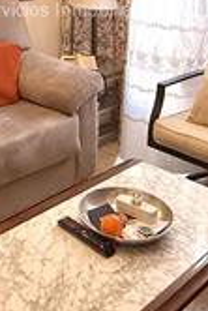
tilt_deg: -5.1
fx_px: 484
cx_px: 28
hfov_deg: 23.7
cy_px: -13
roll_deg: +0.4
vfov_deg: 32.2
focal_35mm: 56
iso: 320
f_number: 2.2
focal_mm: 2.22
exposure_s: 1/100
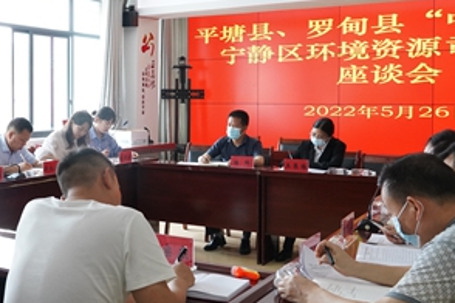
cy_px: 124
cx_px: 155
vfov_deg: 27.5
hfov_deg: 39.9
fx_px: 619
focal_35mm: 49
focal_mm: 24
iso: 4000
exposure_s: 1/80
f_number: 8
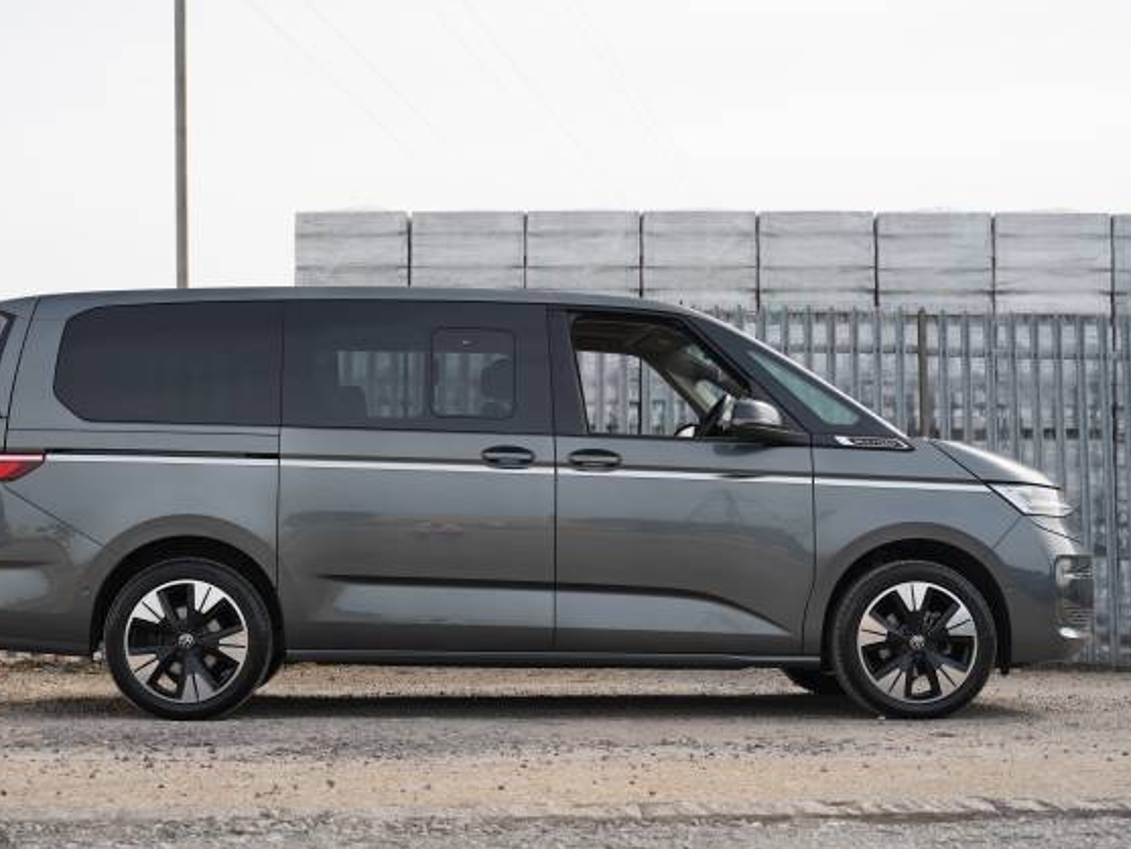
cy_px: 429
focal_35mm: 64
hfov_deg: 30.1
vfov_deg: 22.8
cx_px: 495
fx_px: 2102
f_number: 4.5
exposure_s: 1/250
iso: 100
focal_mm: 58.3
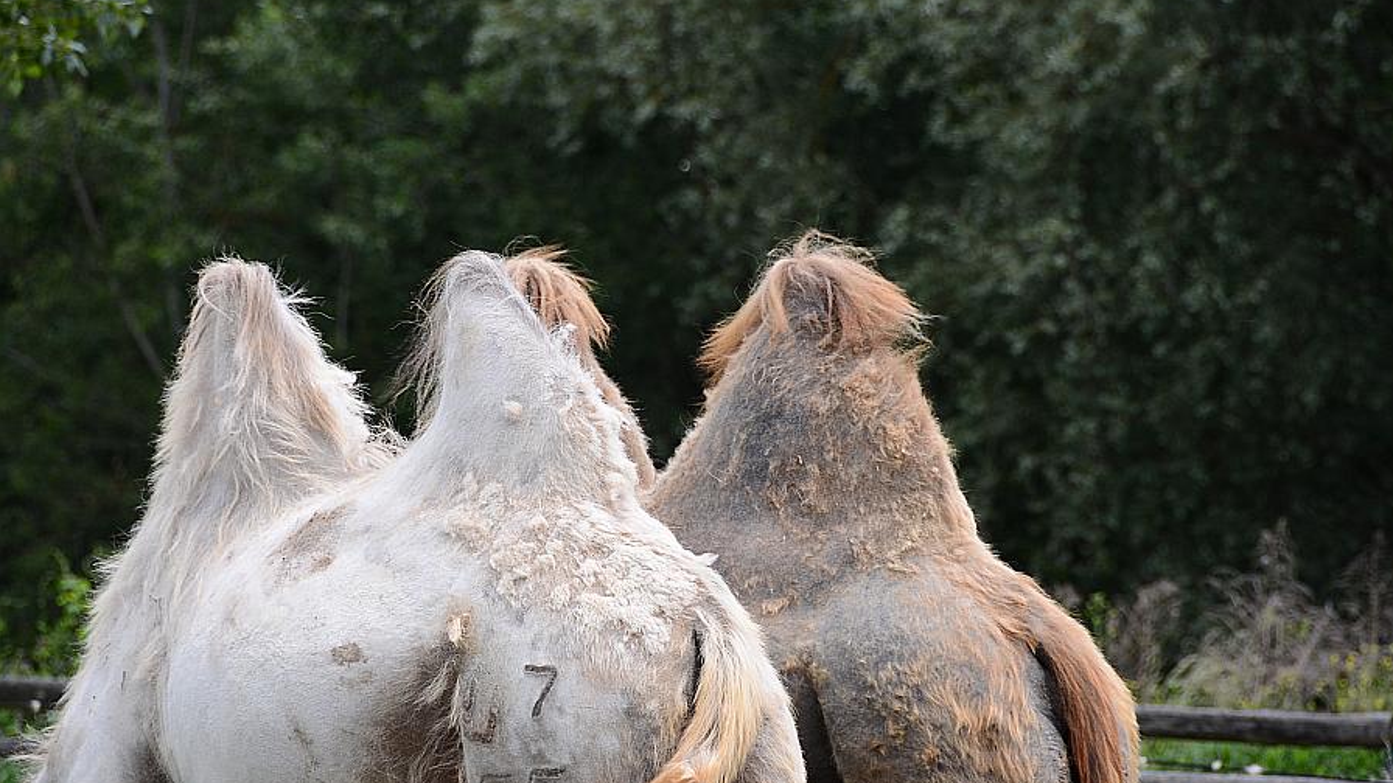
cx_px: 698
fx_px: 11635
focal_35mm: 315
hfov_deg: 6.9
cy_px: 398
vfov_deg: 3.9
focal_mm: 200
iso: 250
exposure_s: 1/50
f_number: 8
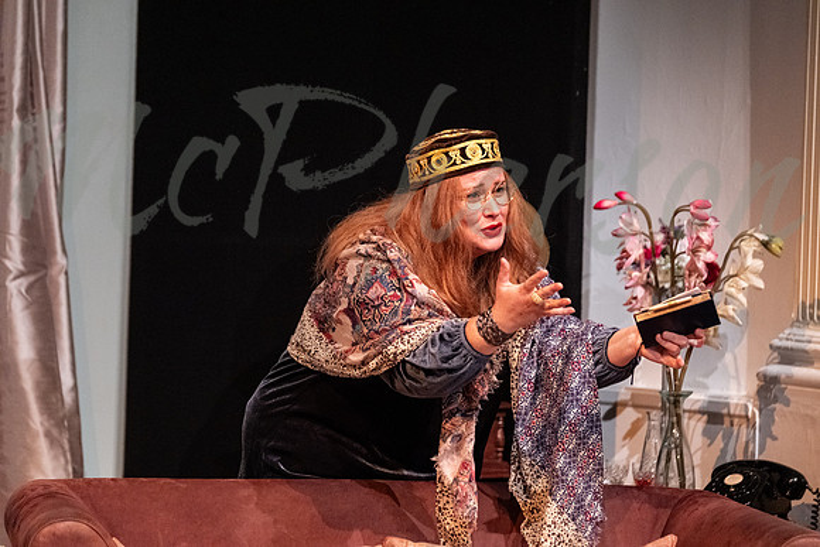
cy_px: 274
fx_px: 3349
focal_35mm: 147
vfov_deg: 9.3
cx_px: 410
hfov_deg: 14.0
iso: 2000
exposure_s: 1/250
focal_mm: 98.2
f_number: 3.2
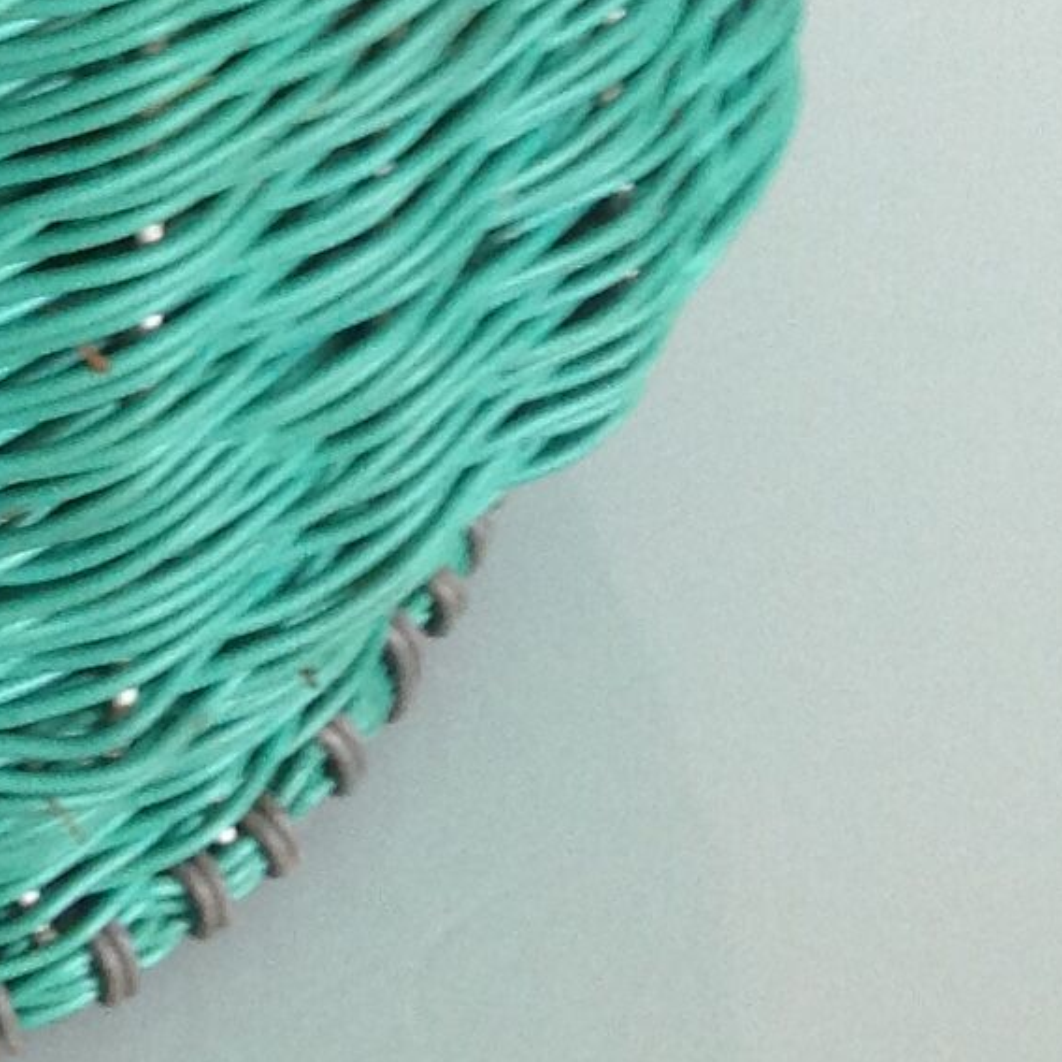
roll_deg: +6.8
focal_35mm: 141
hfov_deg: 11.9
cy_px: -819
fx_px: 4894
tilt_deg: -34.2
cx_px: -424
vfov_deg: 11.5
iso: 125
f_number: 2.4
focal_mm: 4.28
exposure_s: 1/15
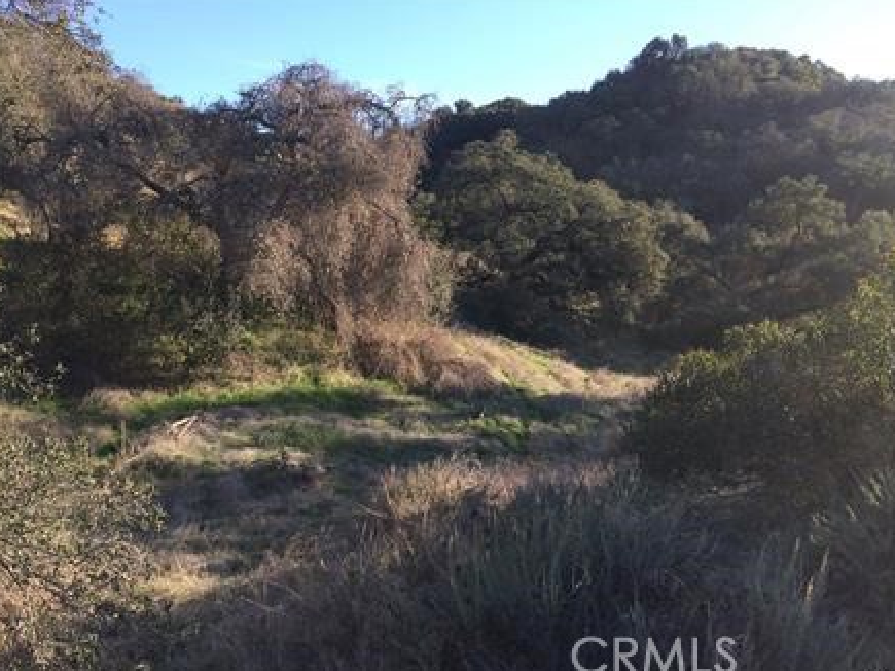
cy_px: 339
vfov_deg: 46.8
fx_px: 775
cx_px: 453
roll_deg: +2.9
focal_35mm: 30
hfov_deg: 60.0
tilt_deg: -8.0
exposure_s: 1/519
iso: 32
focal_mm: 4.15
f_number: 2.2
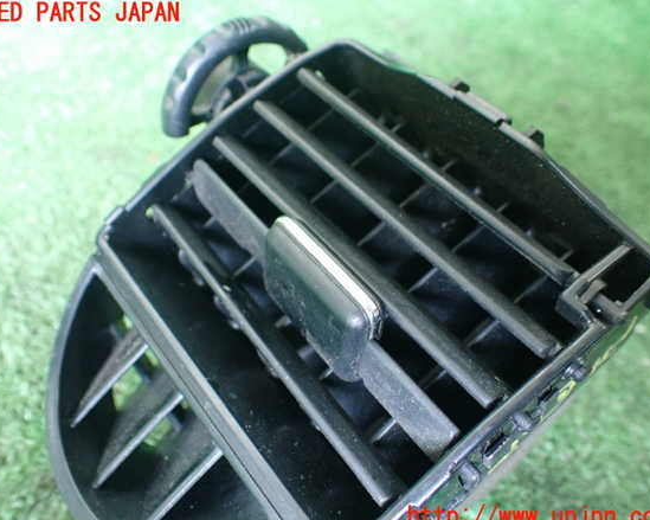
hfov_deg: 55.7
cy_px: 265
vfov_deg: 45.8
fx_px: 615
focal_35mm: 32
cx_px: 320
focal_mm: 5.4
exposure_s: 1/50
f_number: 2.3
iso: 800
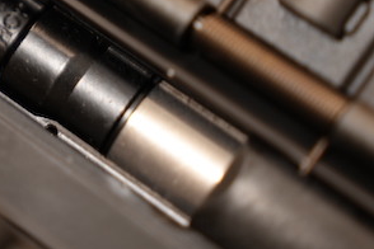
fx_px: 1932
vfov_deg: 7.4
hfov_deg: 11.0
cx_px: 17
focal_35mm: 186
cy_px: 17
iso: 200
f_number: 2.8
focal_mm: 70
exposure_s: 1/2.5
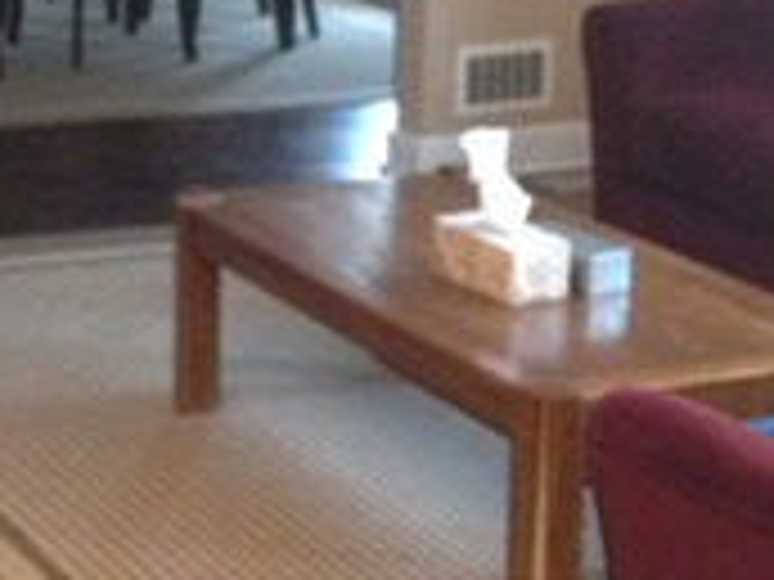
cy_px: 112
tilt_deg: -12.4
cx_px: 99
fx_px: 2750
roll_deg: -0.7
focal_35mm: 123
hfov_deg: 15.9
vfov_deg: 12.0
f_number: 2.4
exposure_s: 1/15
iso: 500
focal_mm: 4.12
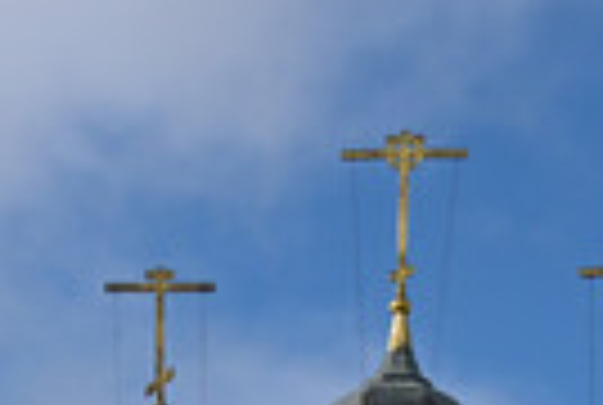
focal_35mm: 138
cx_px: 360
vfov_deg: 9.2
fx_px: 2317
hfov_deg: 14.8
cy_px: 871
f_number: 5.6
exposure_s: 1/1000
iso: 100
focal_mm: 29
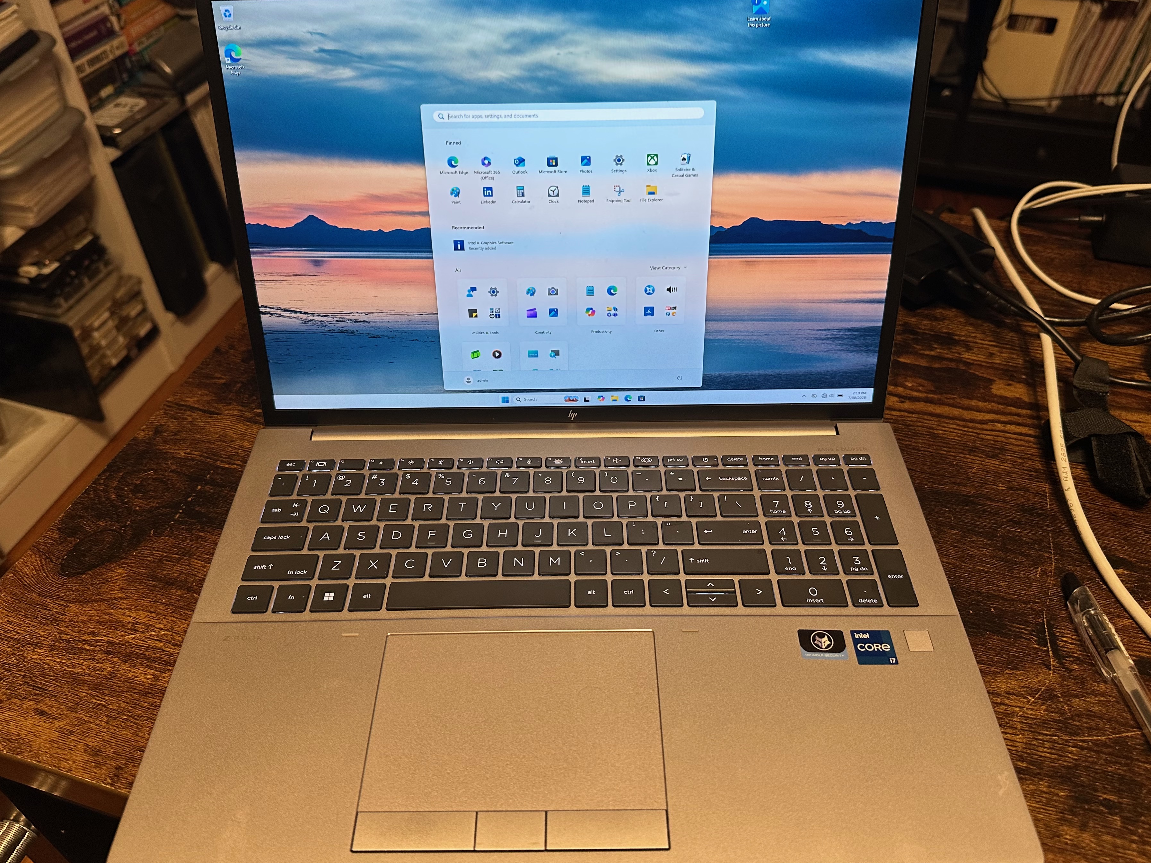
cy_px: 418
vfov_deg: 51.3
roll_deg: +1.7
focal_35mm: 27
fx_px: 898
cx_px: 575
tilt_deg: -43.9
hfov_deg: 65.3
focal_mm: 6.86
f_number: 1.78
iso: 160
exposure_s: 1/60
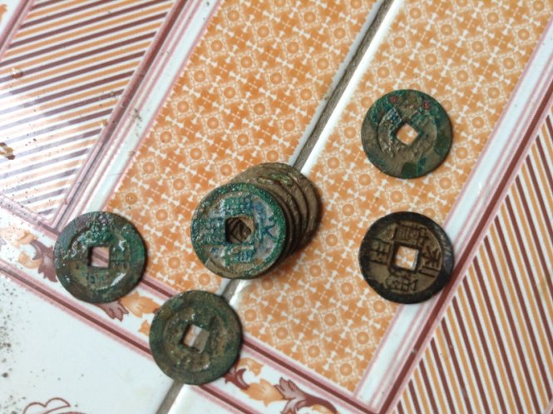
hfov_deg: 55.4
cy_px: 207
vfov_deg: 42.9
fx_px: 527
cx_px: 276
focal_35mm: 33
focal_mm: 3.3
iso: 32
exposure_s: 1/24
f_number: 2.4
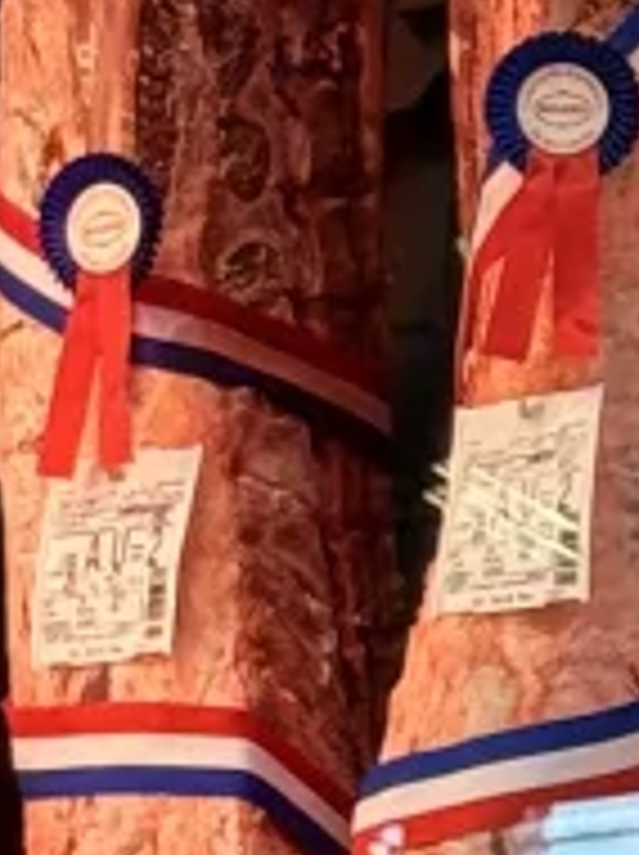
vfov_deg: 5.5
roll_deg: -1.5
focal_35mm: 364
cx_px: 1526
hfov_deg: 4.0
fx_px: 8979
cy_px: 410
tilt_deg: +19.0
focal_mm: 6.76
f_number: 1.78
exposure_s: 1/50
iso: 50
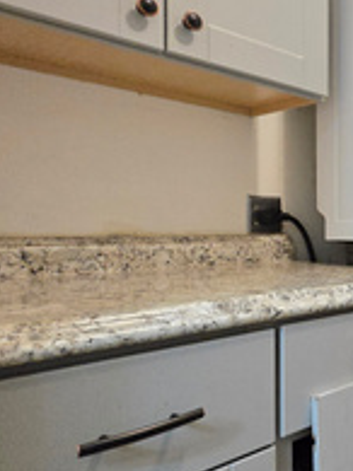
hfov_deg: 34.4
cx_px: 433
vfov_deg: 56.8
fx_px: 436
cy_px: 251
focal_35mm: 32
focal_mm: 2.2
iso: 1600
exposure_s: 1/60
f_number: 2.2
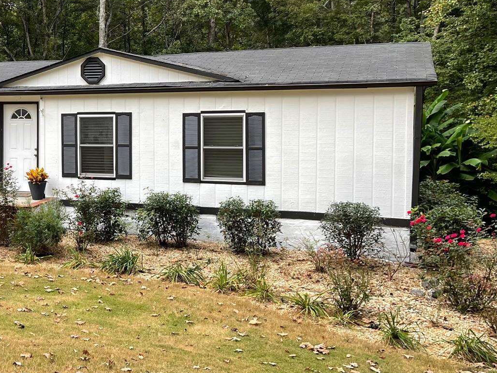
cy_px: 150
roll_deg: -1.1
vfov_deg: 28.5
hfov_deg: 34.8
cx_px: 27
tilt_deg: -4.3
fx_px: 732
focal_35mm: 51
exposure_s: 1/121
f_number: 1.6
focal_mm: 5.1
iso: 80
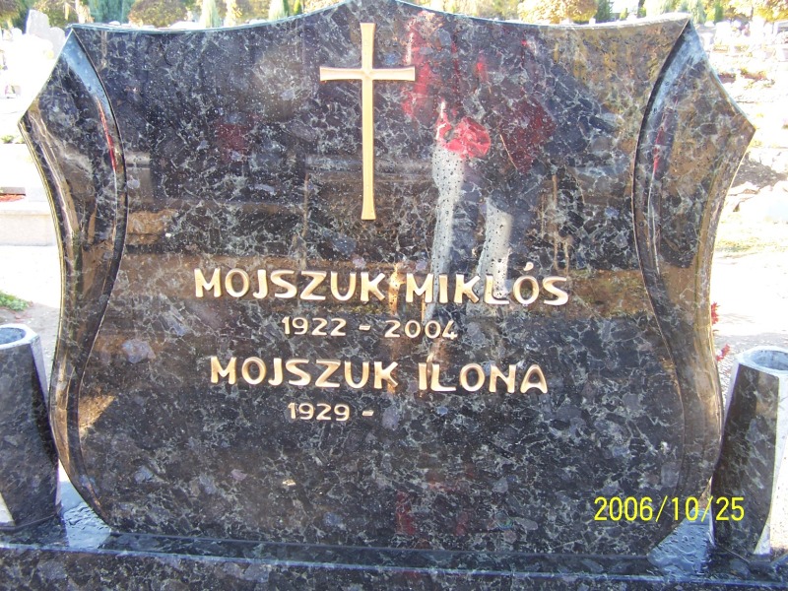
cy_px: 296
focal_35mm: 38
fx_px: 865
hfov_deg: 49.0
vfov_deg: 37.7
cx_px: 394
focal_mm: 6.3
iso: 80
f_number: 2.8
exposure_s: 1/30
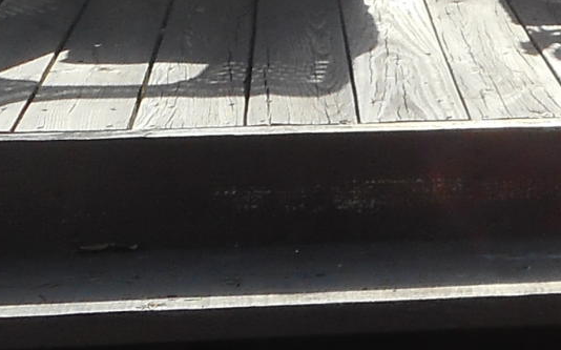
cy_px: -325
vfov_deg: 8.4
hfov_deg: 13.5
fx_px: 2277
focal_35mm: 149
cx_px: 743
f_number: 3.7
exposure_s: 1/320
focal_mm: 4.5
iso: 80
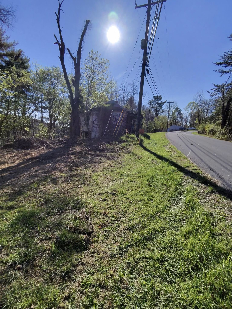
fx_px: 116
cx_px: 116
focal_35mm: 13
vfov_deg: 106.2
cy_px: 154
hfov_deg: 89.9
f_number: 2.2
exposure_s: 1/2000
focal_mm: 2.24
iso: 54
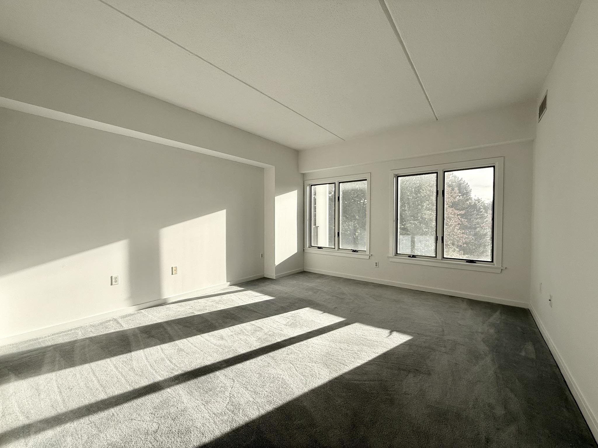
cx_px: 299
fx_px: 242
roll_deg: +0.2
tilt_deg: +0.0
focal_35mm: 14
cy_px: 224
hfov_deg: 102.1
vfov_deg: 85.7
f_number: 2.2
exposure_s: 1/985
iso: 50
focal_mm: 2.22
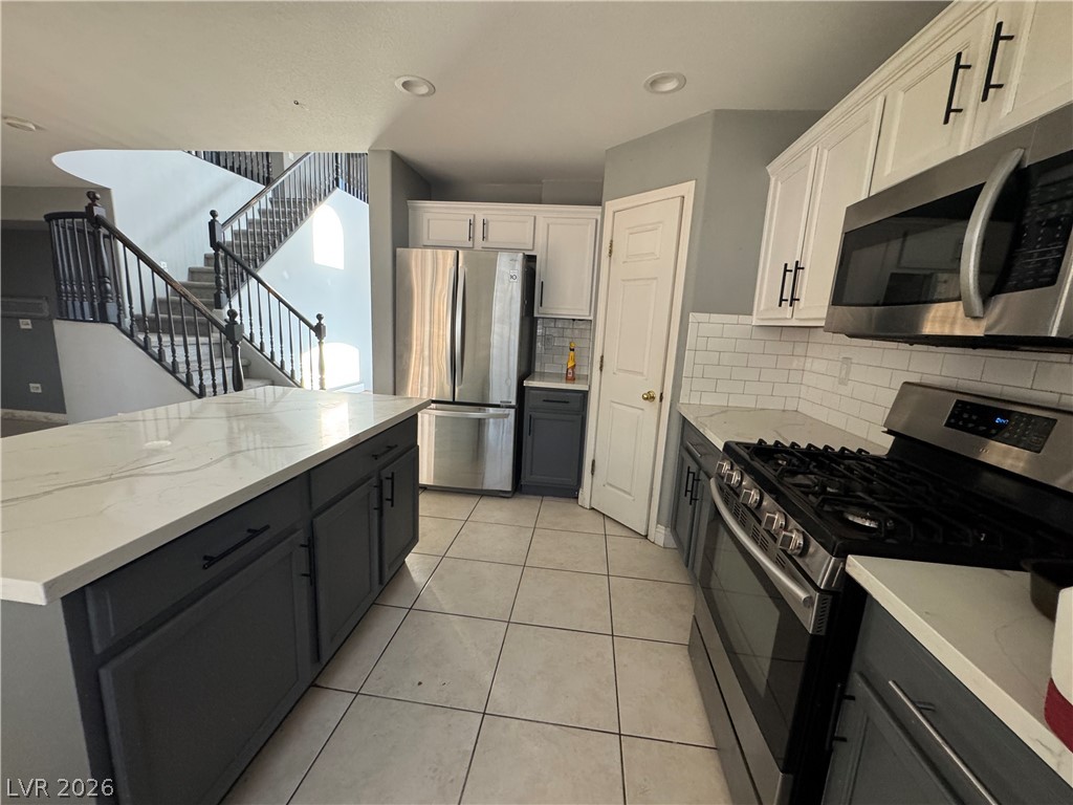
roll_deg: -3.8
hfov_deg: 102.1
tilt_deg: -10.5
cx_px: 536
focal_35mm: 14
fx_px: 434
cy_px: 402
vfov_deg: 85.7
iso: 320
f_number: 2.2
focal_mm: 2.22
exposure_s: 1/68
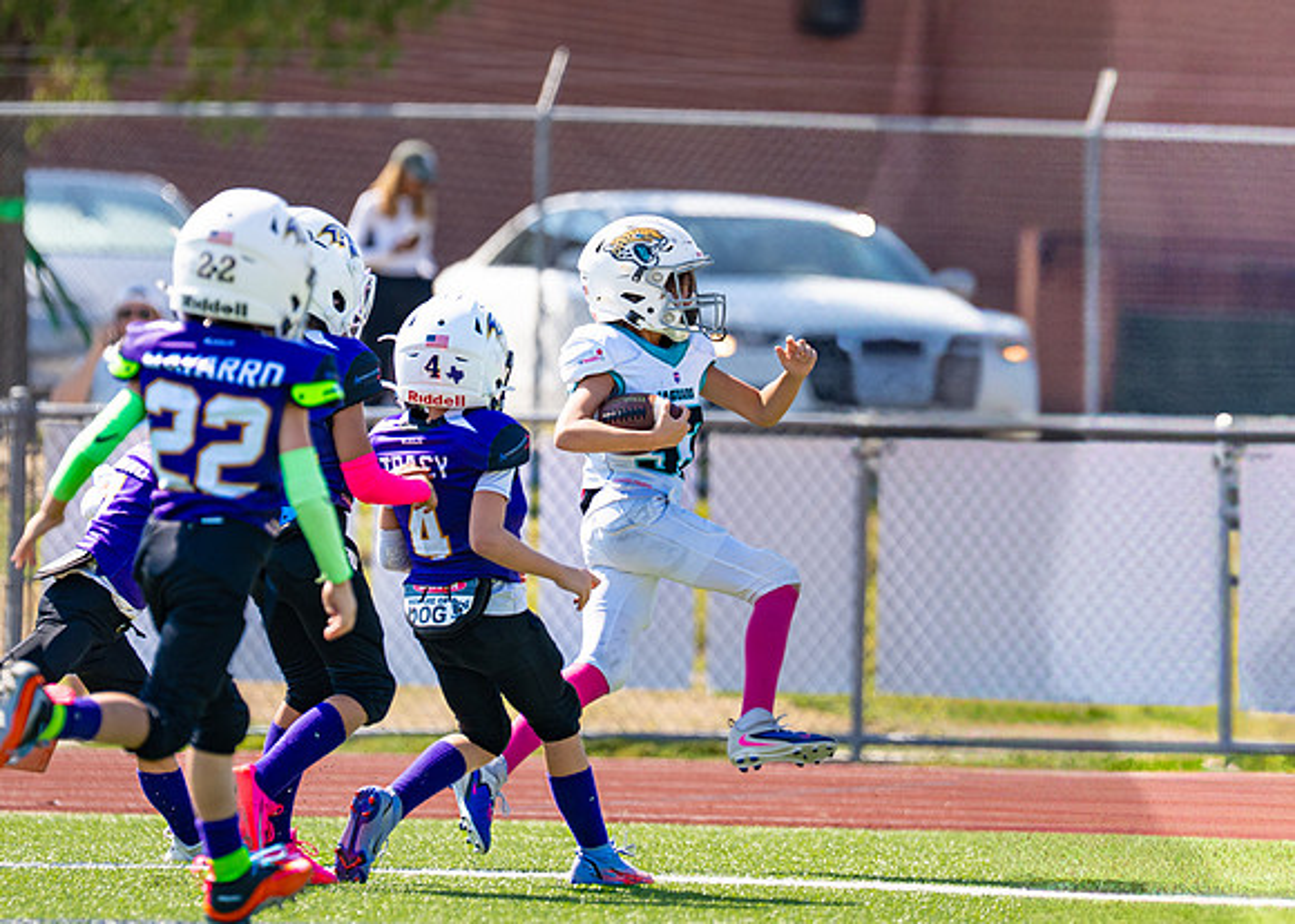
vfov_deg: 4.3
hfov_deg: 6.1
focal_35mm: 333
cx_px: 630
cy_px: 223
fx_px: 12227
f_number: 2.8
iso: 100
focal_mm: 200
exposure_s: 1/1600
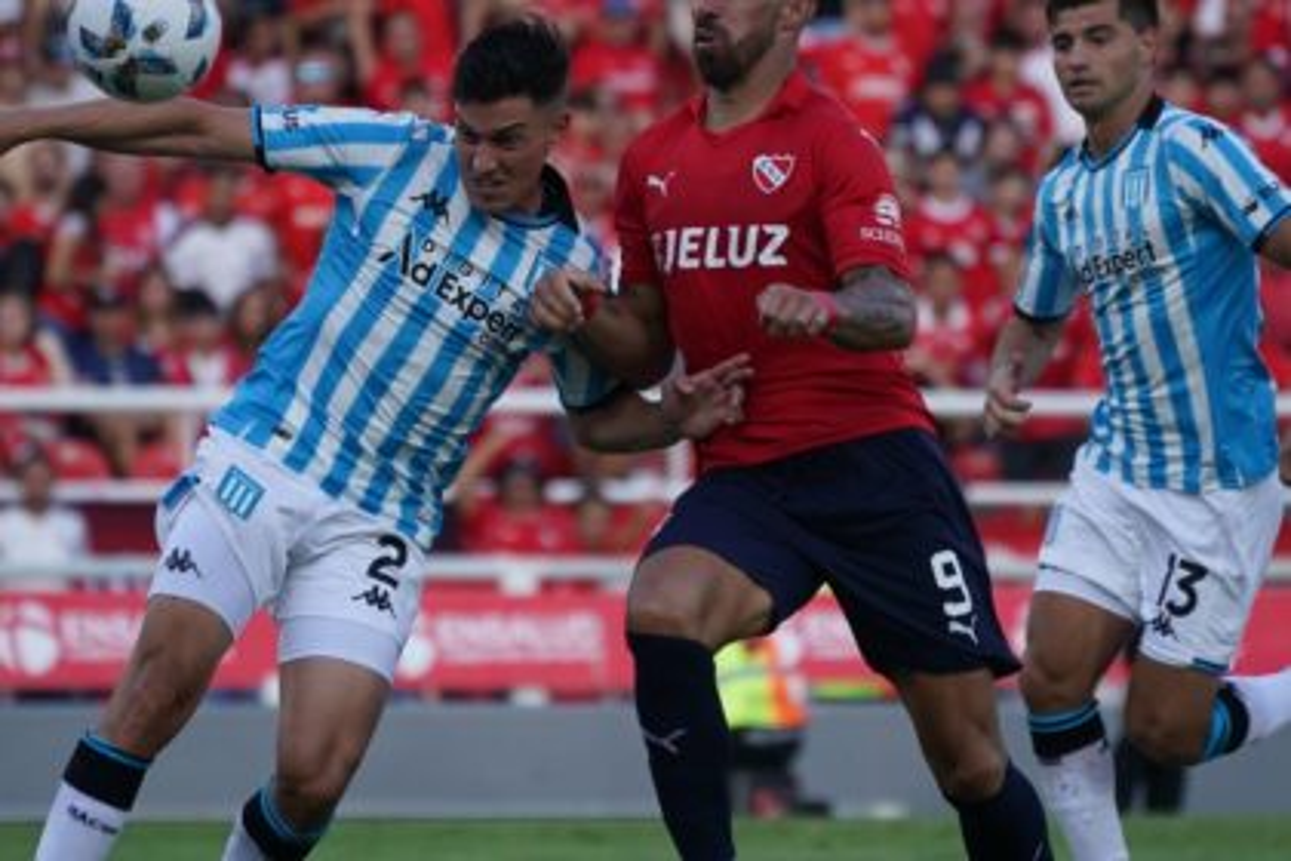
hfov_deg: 4.6
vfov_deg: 3.1
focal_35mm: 450
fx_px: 16136
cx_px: 646
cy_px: 430
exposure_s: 1/1250
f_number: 5.6
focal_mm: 300
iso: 800
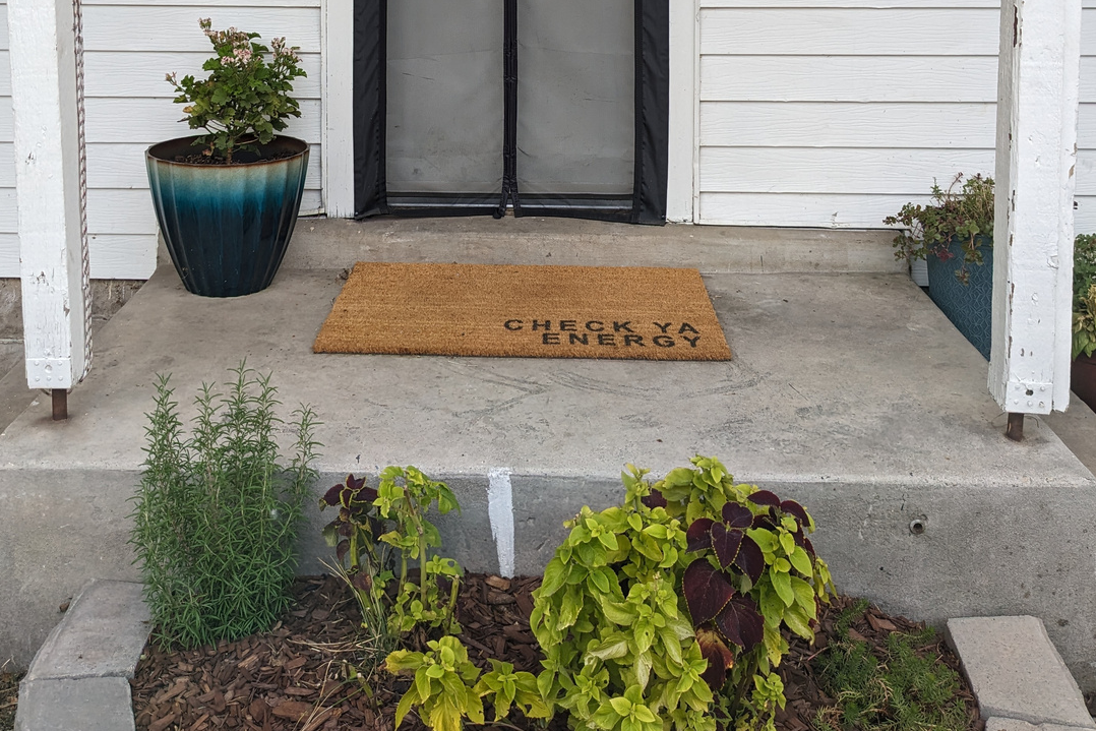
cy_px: -21
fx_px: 1218
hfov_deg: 48.4
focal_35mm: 40
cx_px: 514
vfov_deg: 30.7
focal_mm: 4.38
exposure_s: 1/632
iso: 60
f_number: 1.73
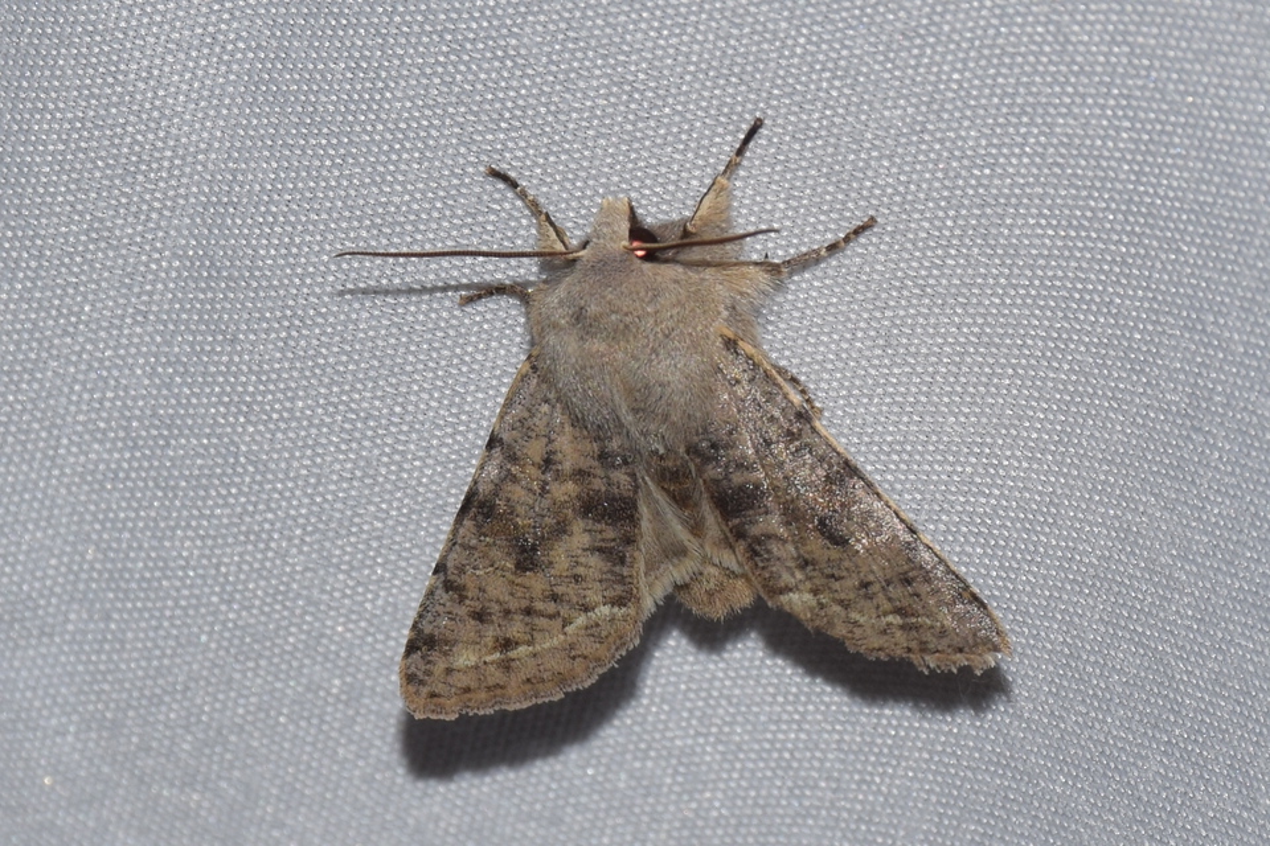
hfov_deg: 9.8
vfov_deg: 6.5
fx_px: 7408
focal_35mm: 210
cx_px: 635
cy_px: 423
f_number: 13
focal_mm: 140
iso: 100
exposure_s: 1/160
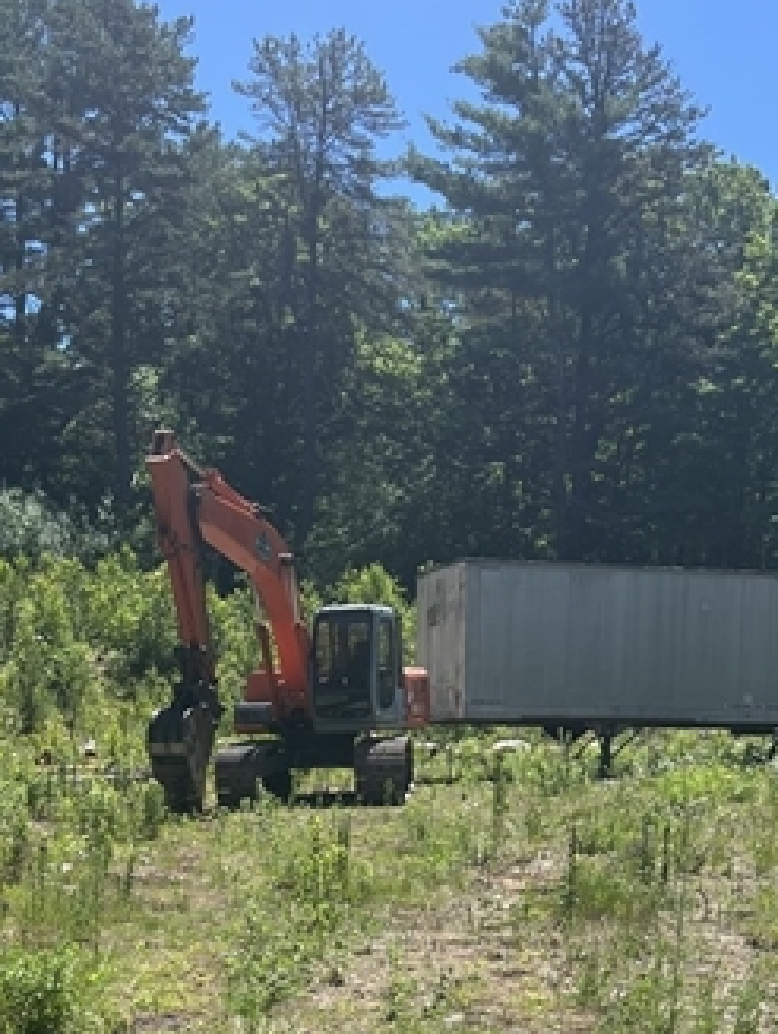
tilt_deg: -6.0
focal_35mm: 61
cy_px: 1015
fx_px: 1824
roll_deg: +1.6
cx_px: 364
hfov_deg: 24.1
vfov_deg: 29.7
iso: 50
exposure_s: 1/3831
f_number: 1.5
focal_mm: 5.7
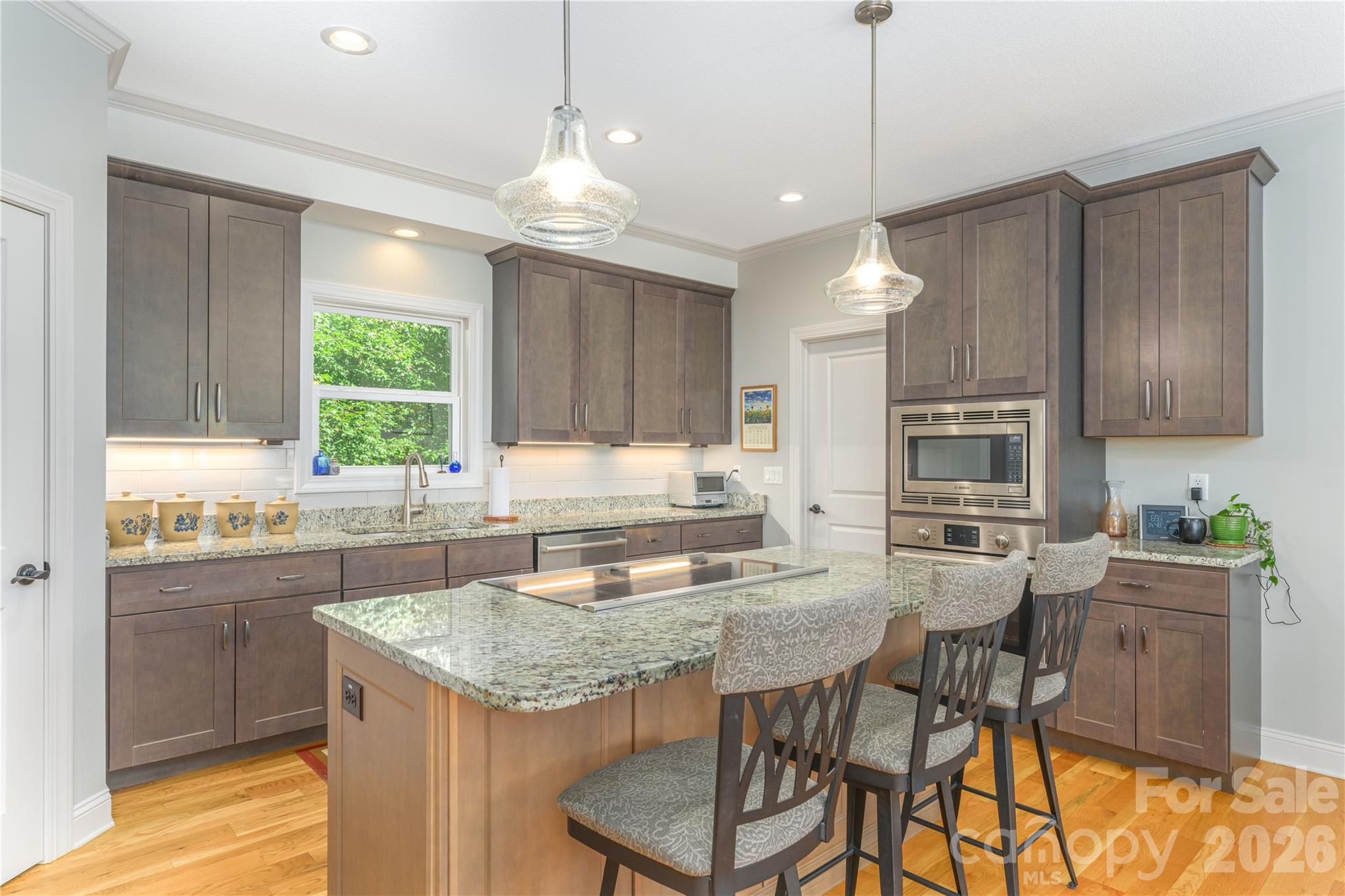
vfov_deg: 61.9
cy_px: 448
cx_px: 672
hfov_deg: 84.0
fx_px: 747
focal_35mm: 20
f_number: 8
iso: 160
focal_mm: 20
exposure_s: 1/6
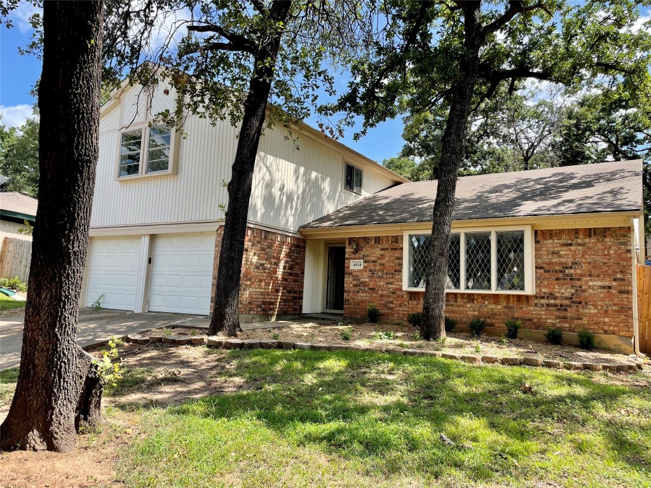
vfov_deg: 53.1
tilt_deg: +8.2
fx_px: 489
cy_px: 244
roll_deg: -1.8
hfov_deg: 67.3
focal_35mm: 26
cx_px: 326
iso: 32
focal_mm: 4.2
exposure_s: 1/1072
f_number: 1.6
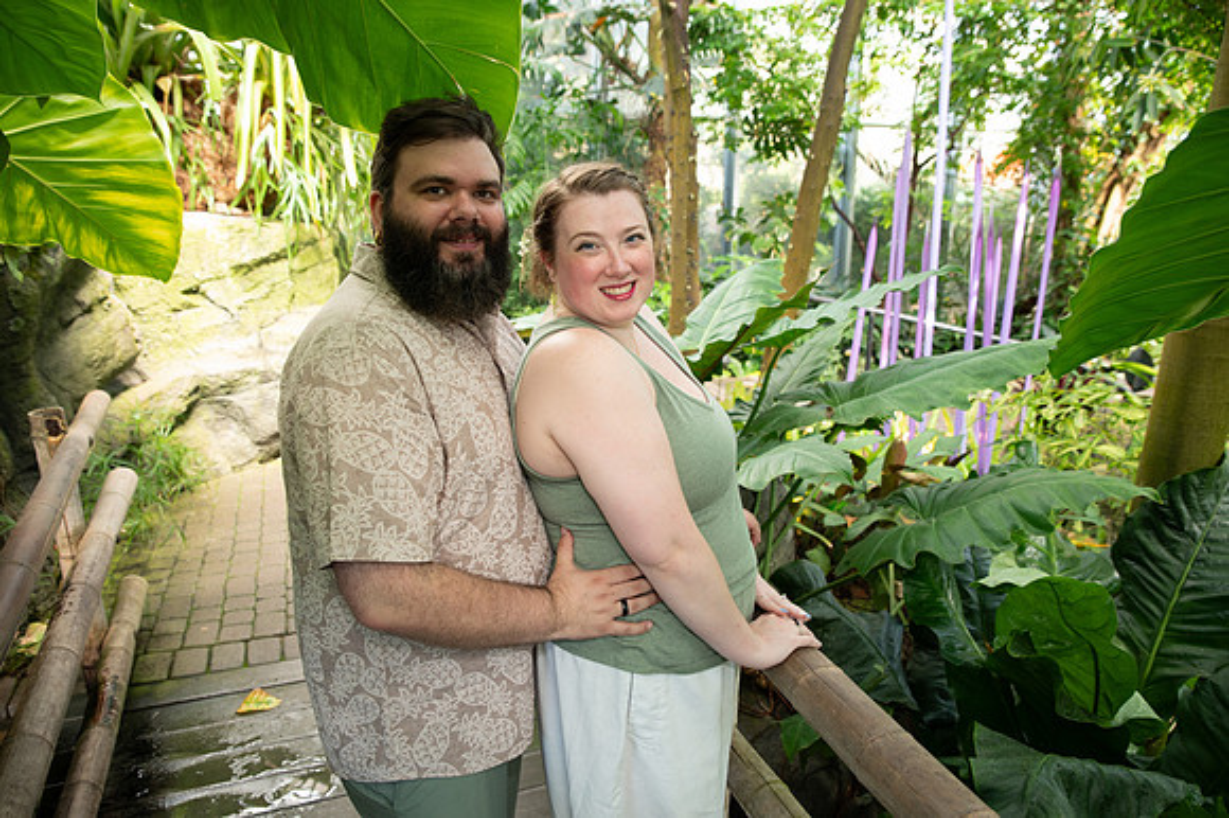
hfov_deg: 69.4
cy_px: 409
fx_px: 887
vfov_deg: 49.5
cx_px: 614
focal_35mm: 26
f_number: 3.2
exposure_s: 1/125
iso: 800
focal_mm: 26
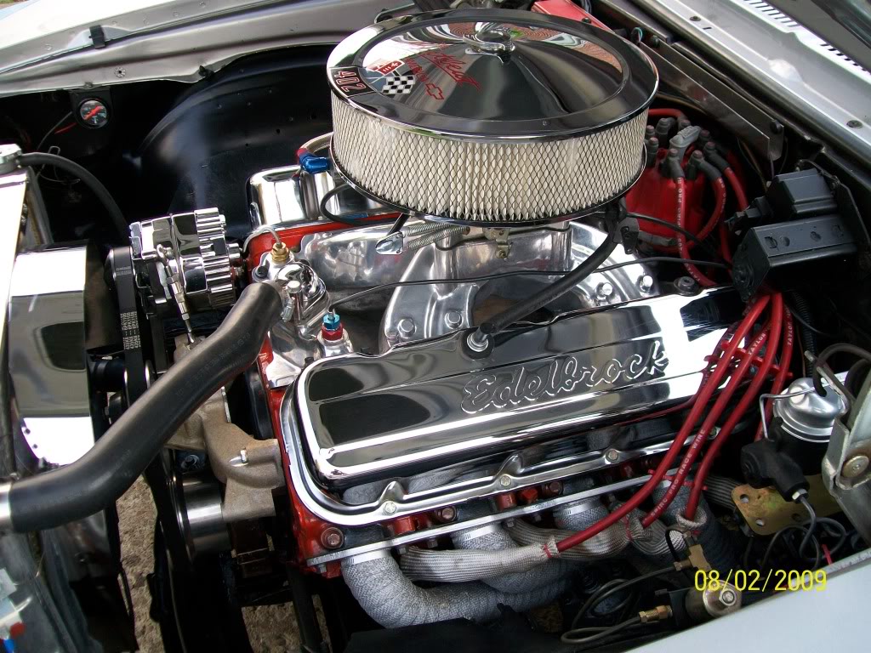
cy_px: 326
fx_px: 856
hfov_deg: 54.0
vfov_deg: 41.8
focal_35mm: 34
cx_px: 436
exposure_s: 1/125
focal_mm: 6.1
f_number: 2.7
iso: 64
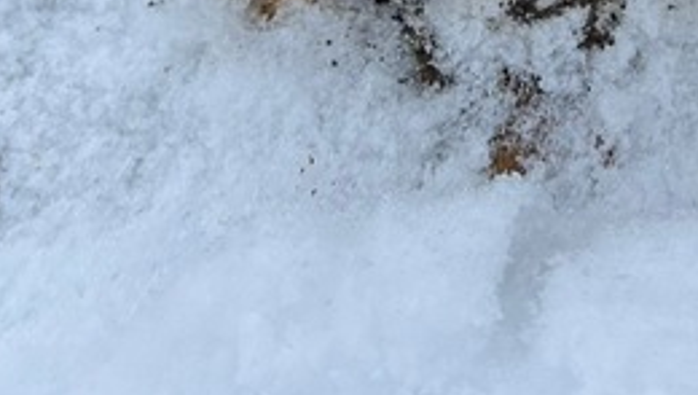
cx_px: 572
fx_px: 1612
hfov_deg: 24.0
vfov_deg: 12.5
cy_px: -357
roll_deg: -2.5
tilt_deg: -37.2
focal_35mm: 87
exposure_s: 1/539
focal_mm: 5.7
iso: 50
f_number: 1.5
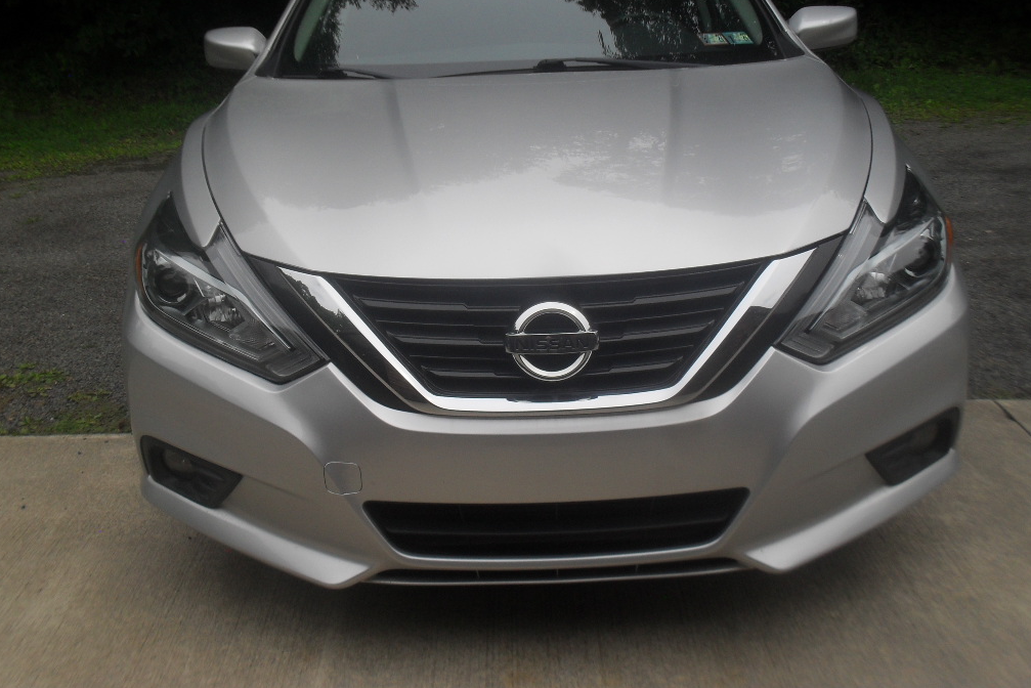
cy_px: 306
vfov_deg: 35.9
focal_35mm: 37
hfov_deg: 51.9
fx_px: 1060
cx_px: 519
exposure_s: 1/180
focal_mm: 6.3
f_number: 8.4
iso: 100
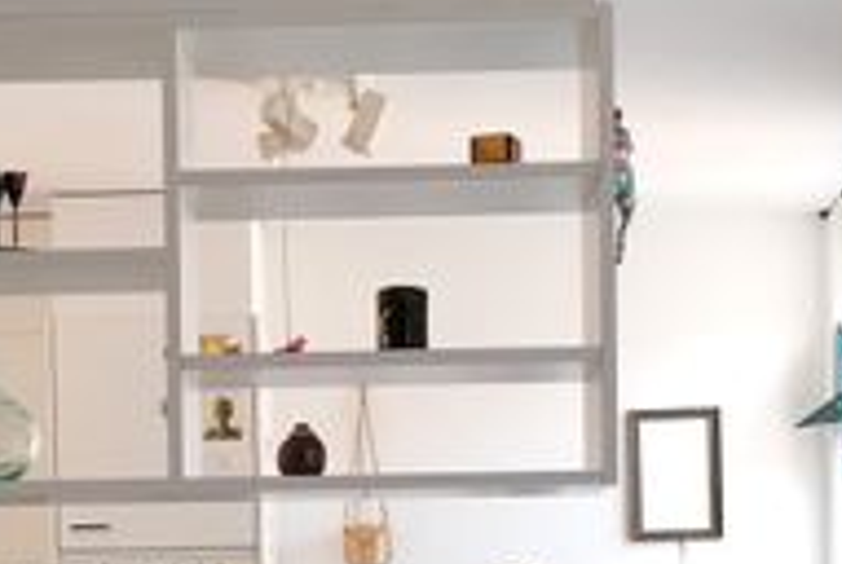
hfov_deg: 23.0
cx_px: 326
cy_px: 621
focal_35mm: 88
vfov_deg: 15.2
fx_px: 2061
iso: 160
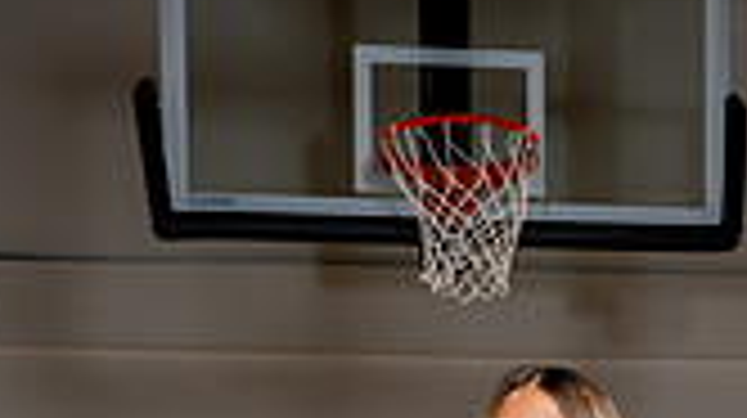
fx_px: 2137
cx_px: 567
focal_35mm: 108
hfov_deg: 19.7
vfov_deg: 10.0
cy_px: 939
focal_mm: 38
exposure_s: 1/250
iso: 200
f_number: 5.6
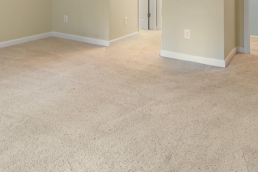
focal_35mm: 35
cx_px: 88
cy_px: -20
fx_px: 251
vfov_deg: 32.9
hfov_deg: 53.5
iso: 100
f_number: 4.5
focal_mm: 10
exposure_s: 1/1.25
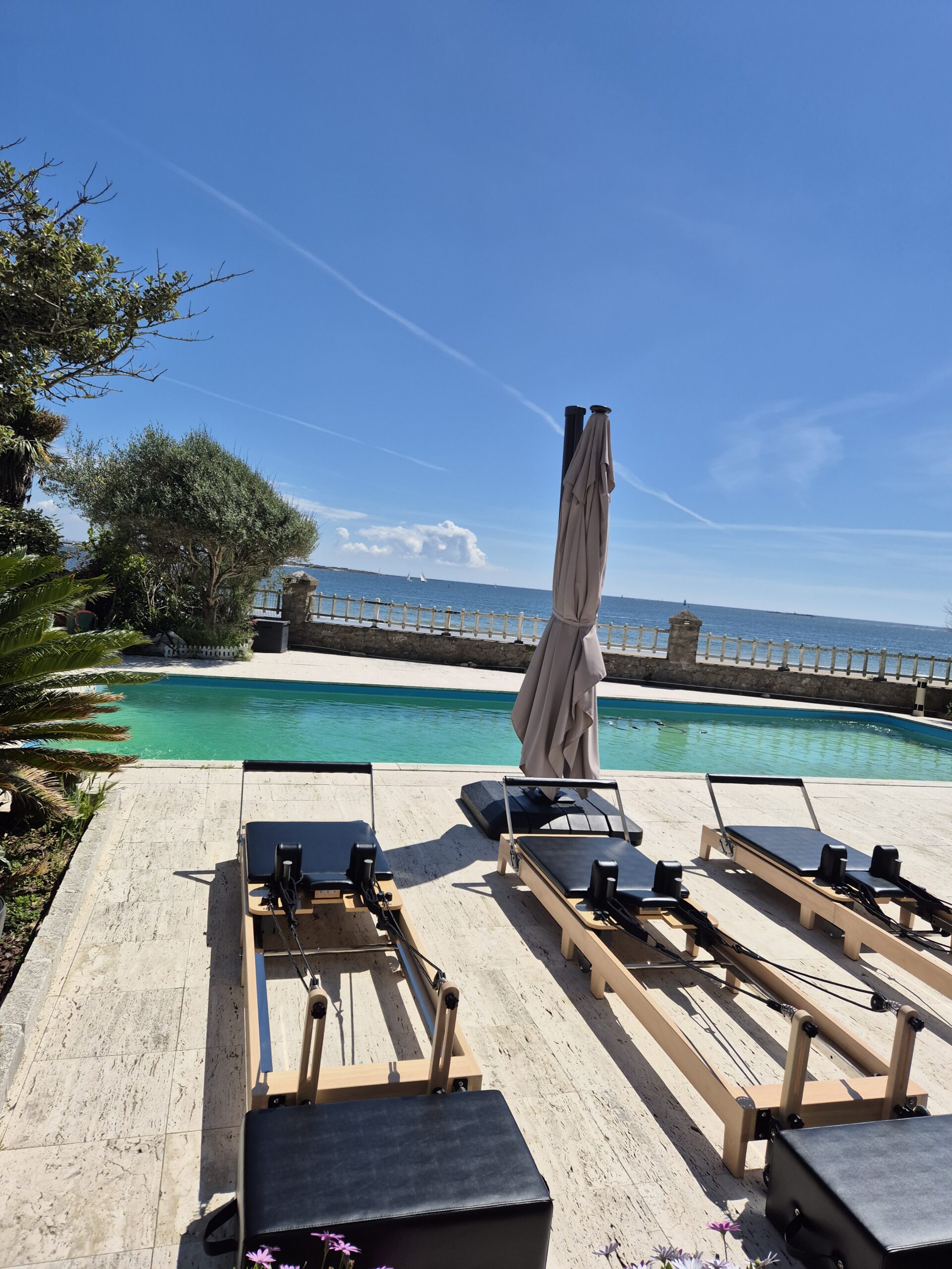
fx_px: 843
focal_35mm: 23
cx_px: 476
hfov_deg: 58.9
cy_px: 634
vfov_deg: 73.9
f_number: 1.8
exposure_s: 1/3712
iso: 25
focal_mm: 5.4
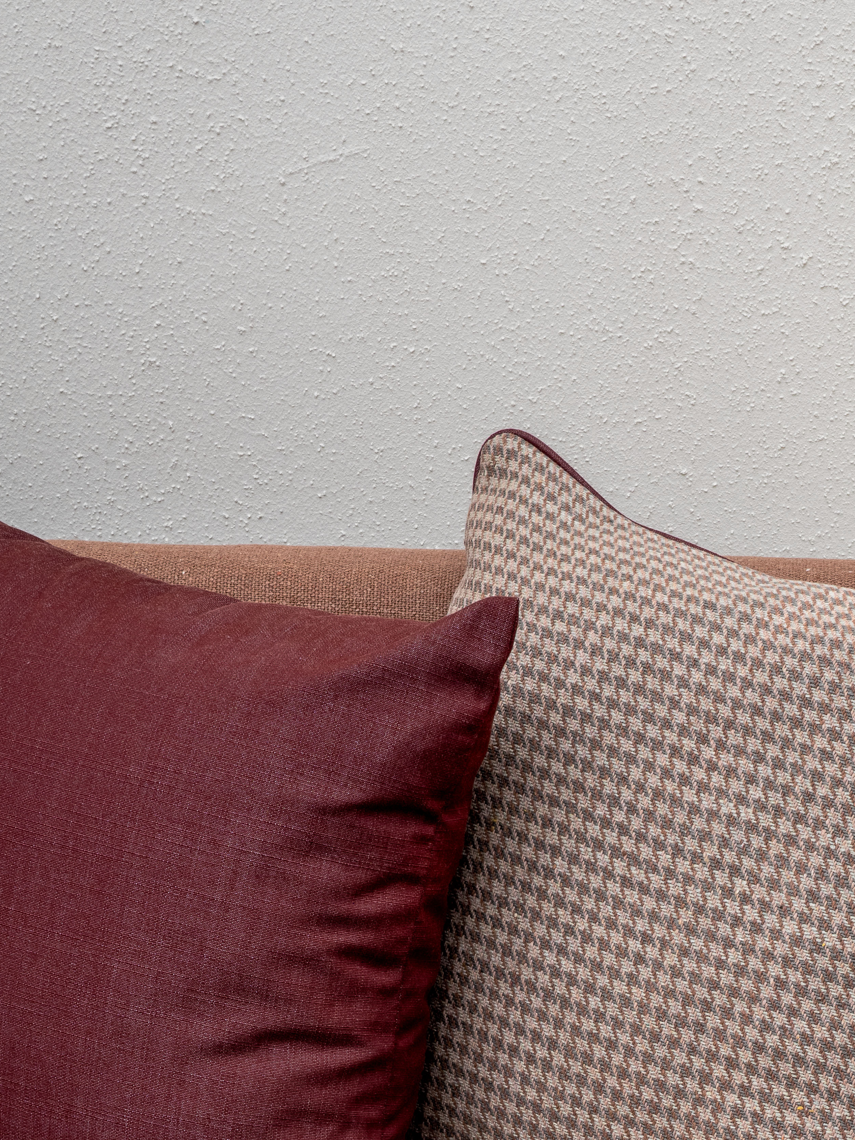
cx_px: 848
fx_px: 3326
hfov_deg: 14.4
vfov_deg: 18.3
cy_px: 1408
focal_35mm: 101
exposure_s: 1/2.5
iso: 160
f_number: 10
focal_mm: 37
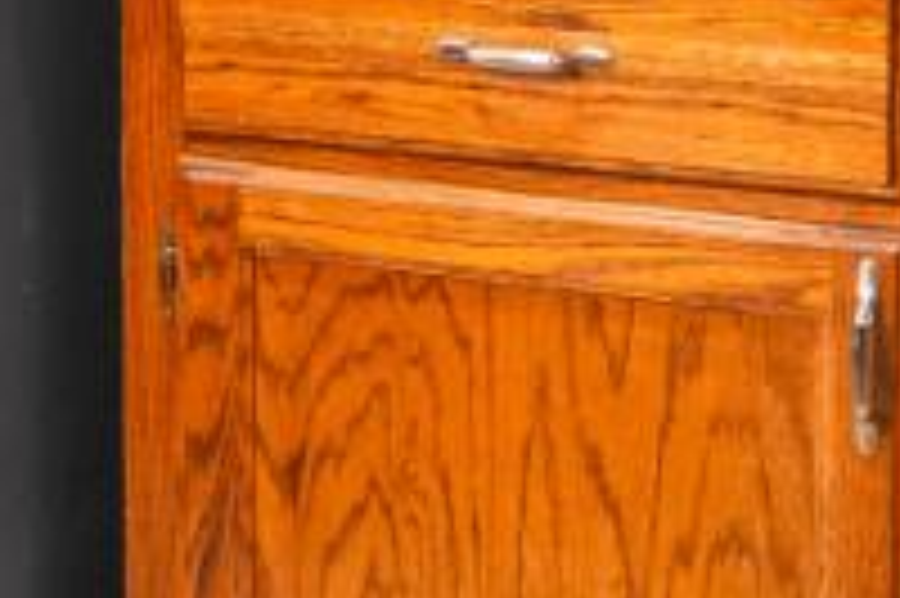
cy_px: -423
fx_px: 2623
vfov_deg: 12.1
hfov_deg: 19.5
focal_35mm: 105
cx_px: 446
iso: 2000
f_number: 2.8
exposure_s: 1/15
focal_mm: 14
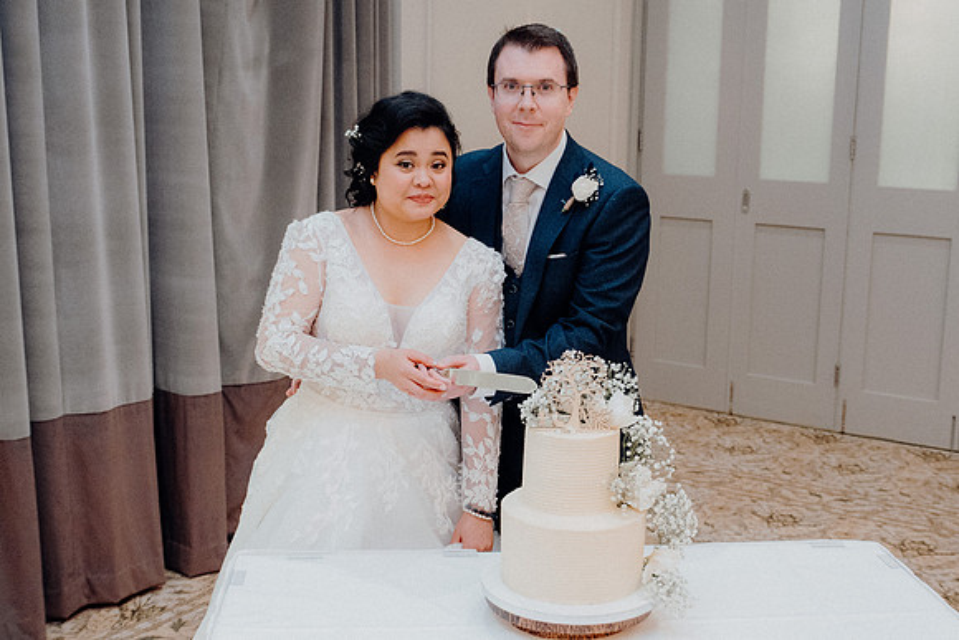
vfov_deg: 29.9
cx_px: 480
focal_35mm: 45
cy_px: 320
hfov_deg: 43.6
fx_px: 1199
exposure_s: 1/160
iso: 3200
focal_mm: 30
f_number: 3.5
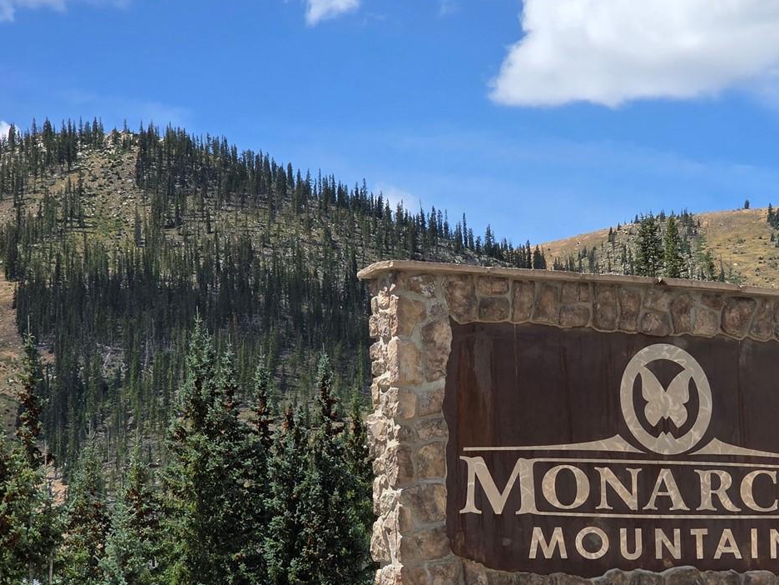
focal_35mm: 118
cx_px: 574
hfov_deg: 16.6
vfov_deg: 12.5
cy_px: 428
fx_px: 2655
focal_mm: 7.9
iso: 50
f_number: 2.4
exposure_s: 1/1756
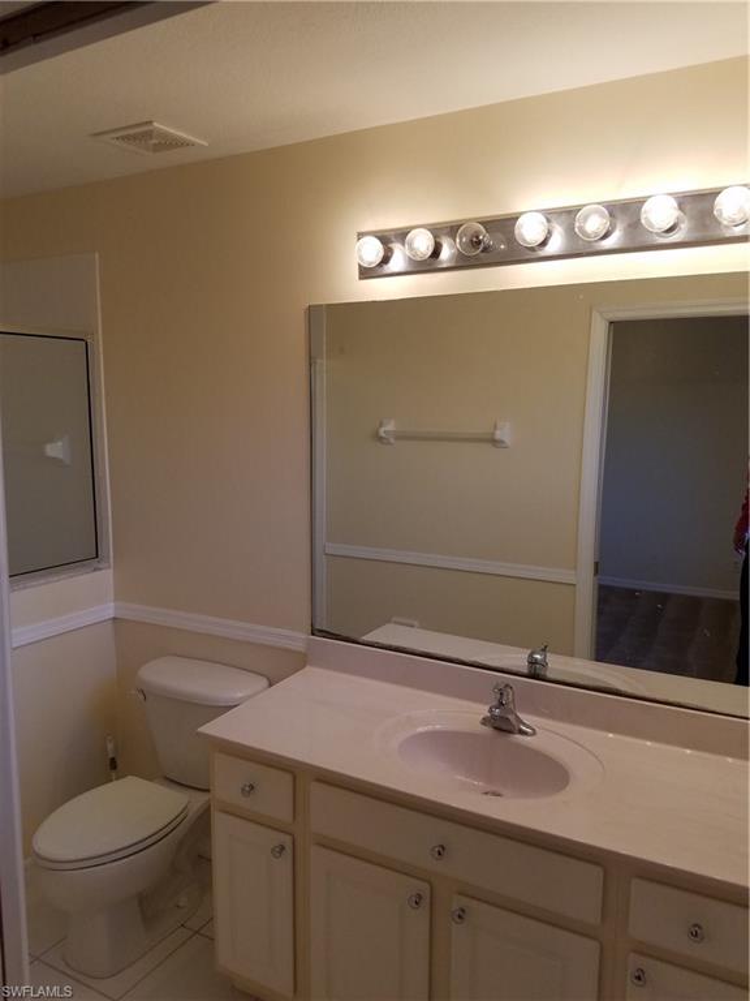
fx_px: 751
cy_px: 500
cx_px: 375
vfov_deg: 67.3
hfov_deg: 53.1
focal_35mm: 26
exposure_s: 1/120
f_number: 1.7
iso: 80
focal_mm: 4.2
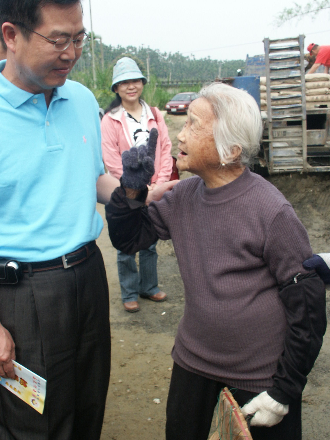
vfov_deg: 51.4
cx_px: 137
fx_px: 458
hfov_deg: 39.5
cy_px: 225
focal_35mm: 36
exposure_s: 1/180
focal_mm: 7.33
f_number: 5.6
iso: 100
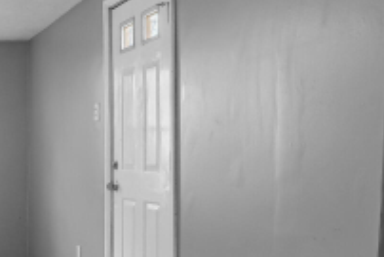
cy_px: 166
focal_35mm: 63
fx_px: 672
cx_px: -144
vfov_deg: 21.5
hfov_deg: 26.0
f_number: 10
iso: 1000
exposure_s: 1/8
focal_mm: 17
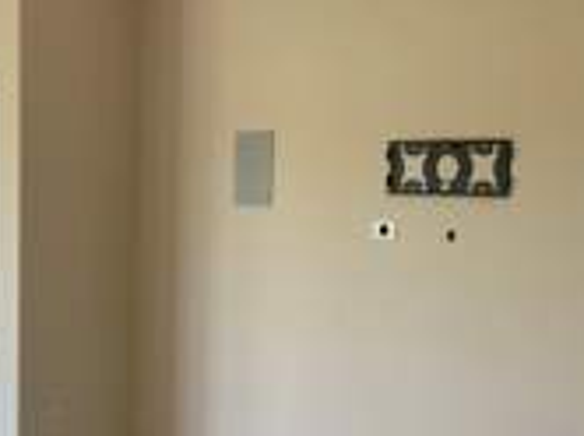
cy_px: 285
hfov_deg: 22.2
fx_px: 1415
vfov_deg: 17.5
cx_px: -42
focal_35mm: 84
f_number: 1.8
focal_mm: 3
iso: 40
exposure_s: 1/120
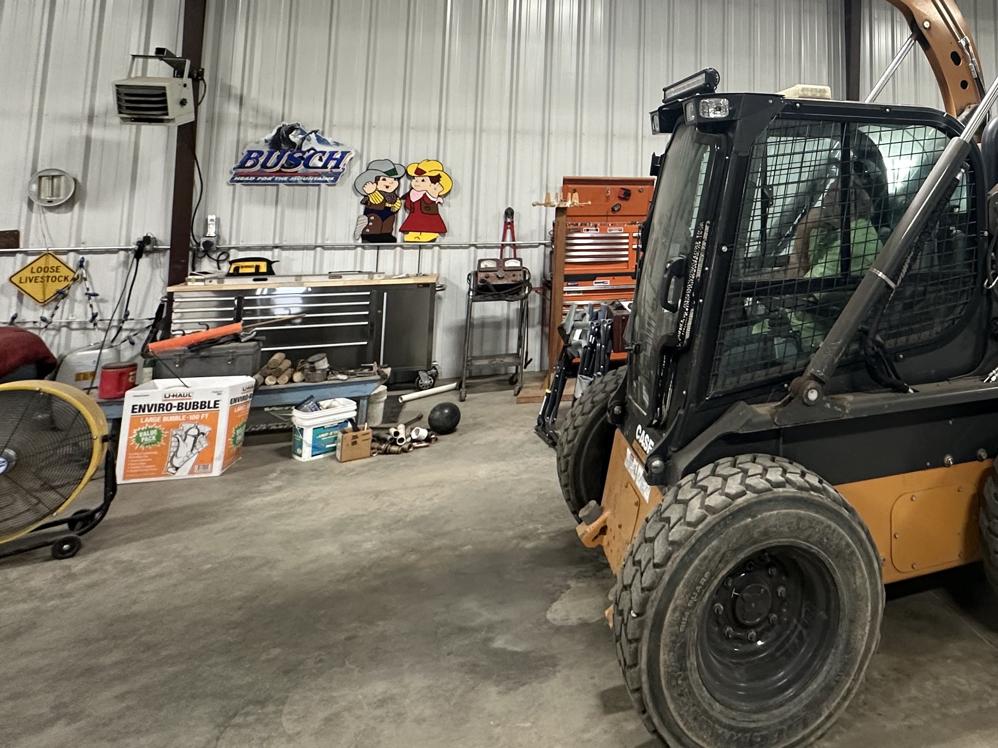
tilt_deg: +6.6
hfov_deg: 61.6
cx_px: 803
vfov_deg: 49.0
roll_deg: +0.1
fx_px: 750
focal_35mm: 26
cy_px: 119
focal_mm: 2.22
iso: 200
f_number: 2.2
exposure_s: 1/60
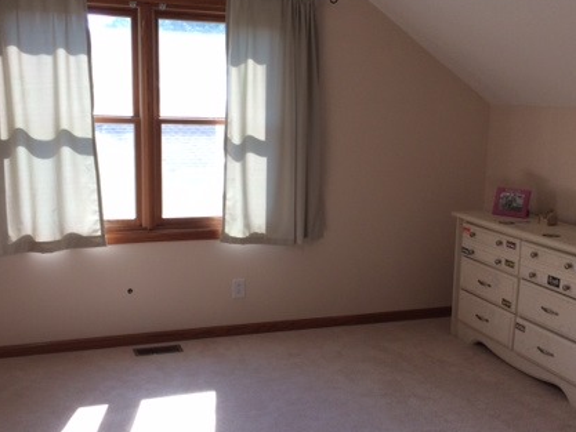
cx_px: 316
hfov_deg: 41.2
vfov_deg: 31.5
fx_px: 766
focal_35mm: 46
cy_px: 222
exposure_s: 1/60
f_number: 2.2
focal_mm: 4.12
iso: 50
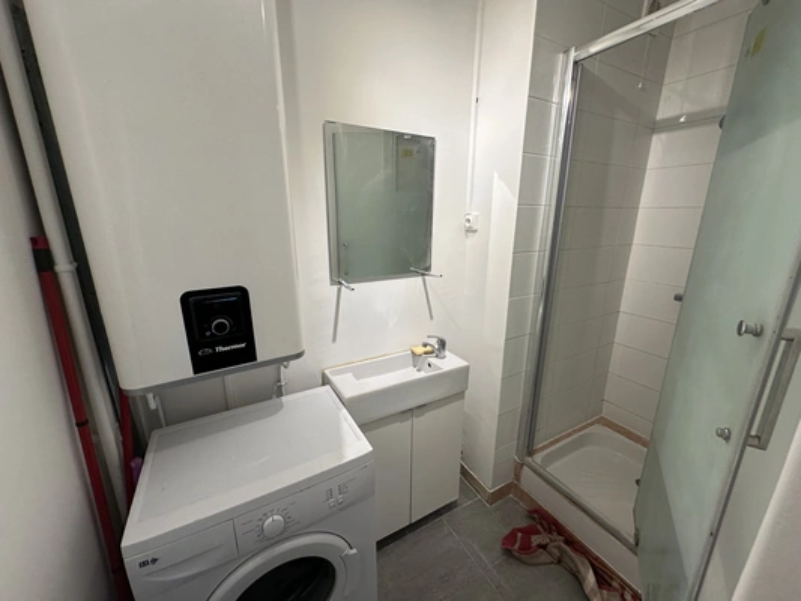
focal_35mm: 14
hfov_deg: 102.1
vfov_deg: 85.7
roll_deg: -0.4
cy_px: 300
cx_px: 400
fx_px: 324
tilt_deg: -13.4
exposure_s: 1/100
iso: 100
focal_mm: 2.22
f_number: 2.2
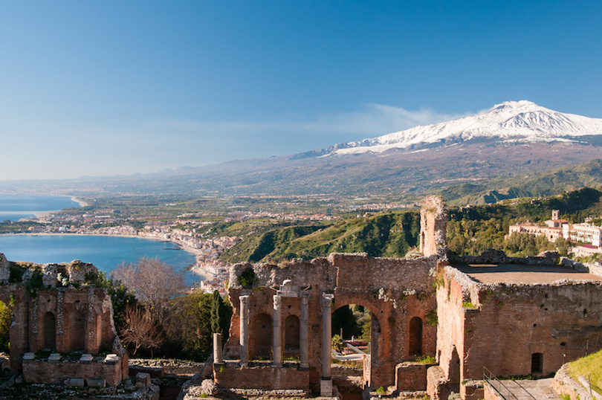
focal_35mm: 42
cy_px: 200
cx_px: 301
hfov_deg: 46.4
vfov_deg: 31.8
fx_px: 701
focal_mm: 28
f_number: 8
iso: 400
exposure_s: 1/250
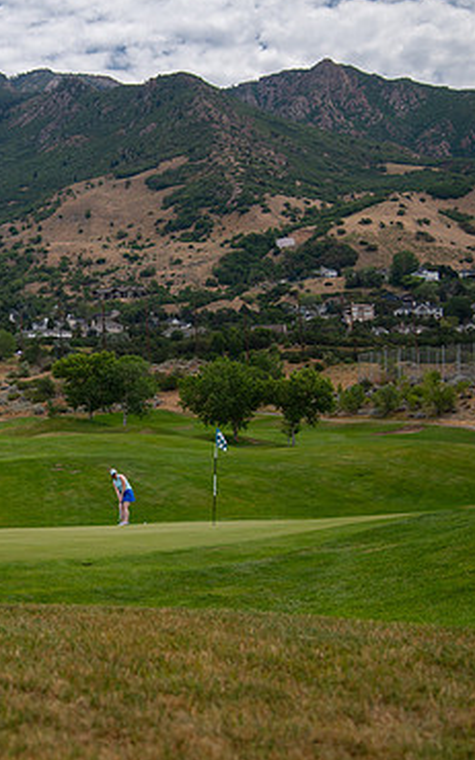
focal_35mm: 66
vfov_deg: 31.1
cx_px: -2
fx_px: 1368
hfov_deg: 19.1
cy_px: 379
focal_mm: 40
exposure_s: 1/3200
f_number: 4
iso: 200
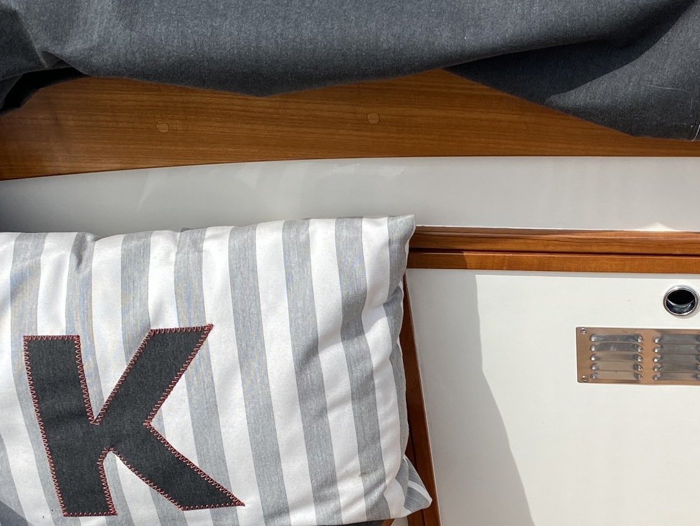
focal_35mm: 60
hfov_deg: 30.7
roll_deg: +0.1
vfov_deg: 24.0
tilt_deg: -39.9
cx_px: 637
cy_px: 441
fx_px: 1214
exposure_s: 1/3497
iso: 32
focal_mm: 4.25
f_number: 1.8
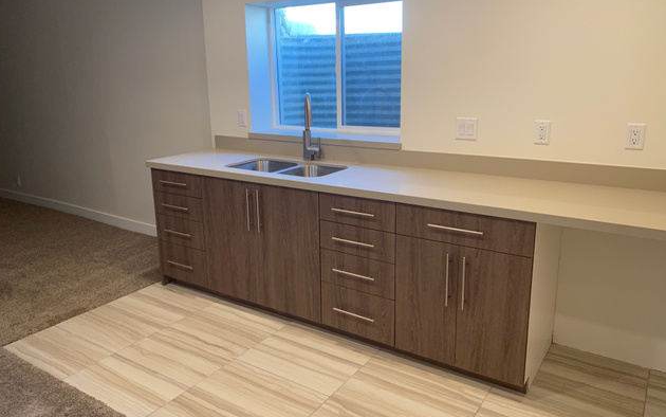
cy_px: 197
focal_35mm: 28
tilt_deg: -12.3
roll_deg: +1.4
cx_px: 330
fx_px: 508
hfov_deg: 66.5
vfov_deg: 44.5
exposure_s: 1/60
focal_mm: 4.25
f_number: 1.8
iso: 80
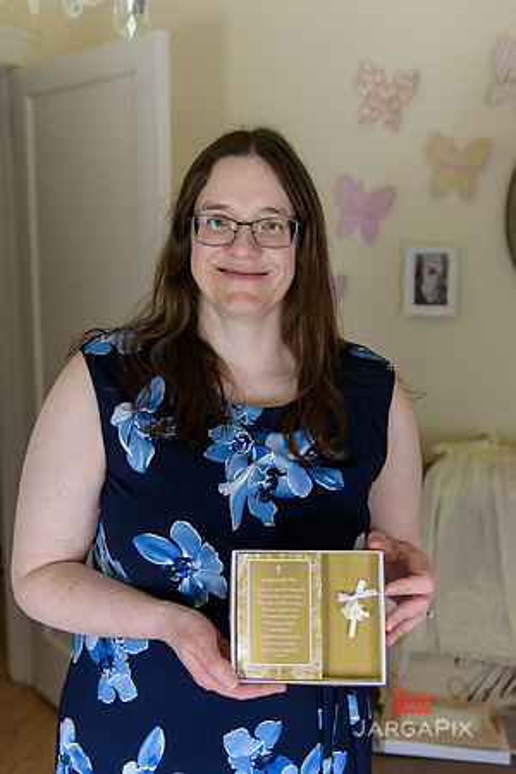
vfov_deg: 46.4
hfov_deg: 31.9
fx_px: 903
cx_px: 258
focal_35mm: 42
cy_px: 387
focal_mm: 42
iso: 1600
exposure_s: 1/160
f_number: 3.2
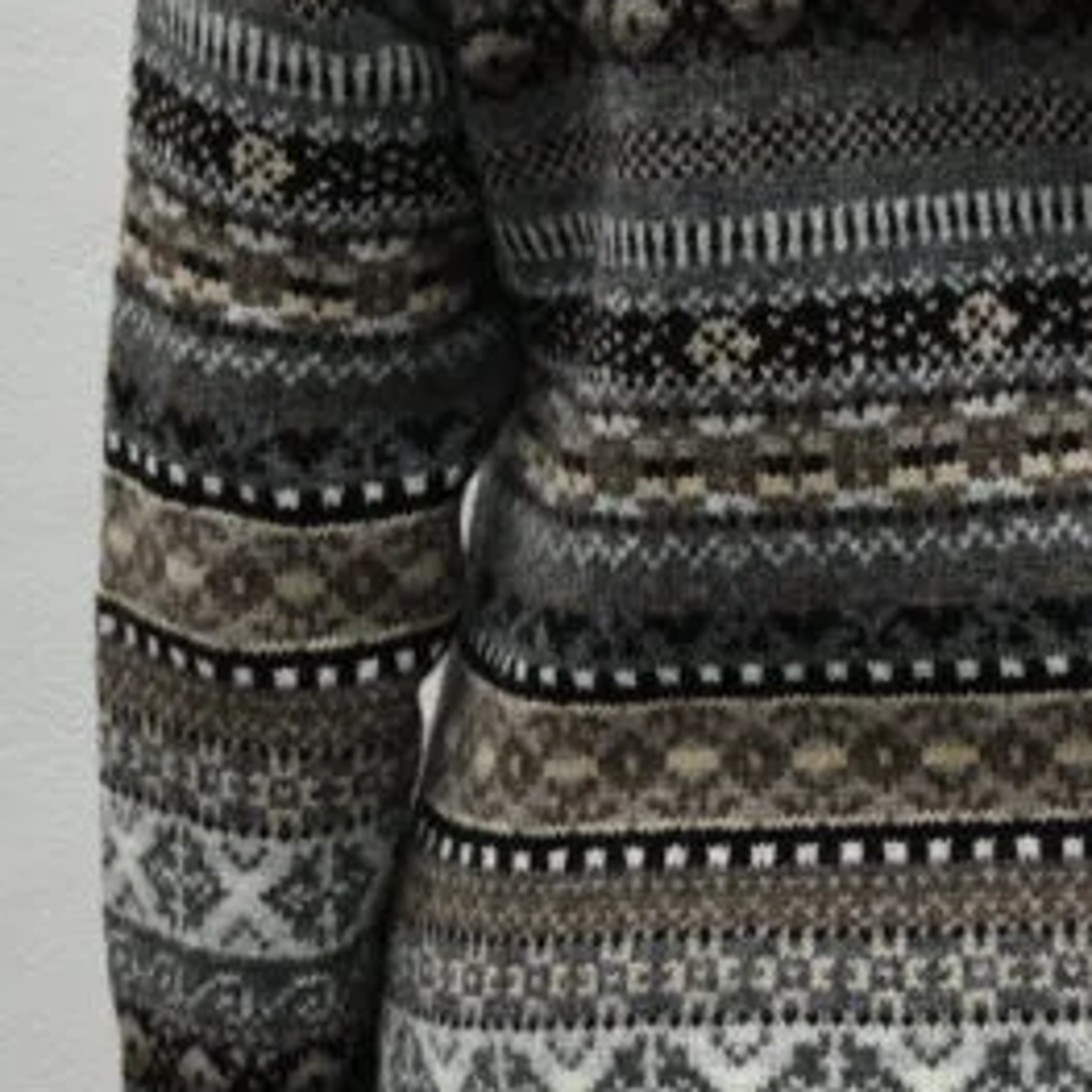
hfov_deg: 7.5
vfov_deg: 7.5
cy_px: -220
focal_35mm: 232
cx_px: 1036
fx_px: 8280
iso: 1600
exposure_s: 1/500
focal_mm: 70
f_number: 11
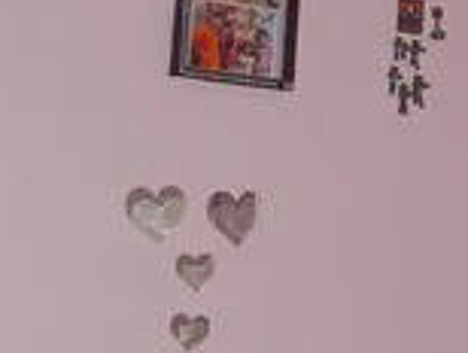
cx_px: 836
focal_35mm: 166
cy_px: 137
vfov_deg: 9.0
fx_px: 2248
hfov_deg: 11.1
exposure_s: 1/30
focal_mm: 4.5
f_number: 3.2
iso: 250
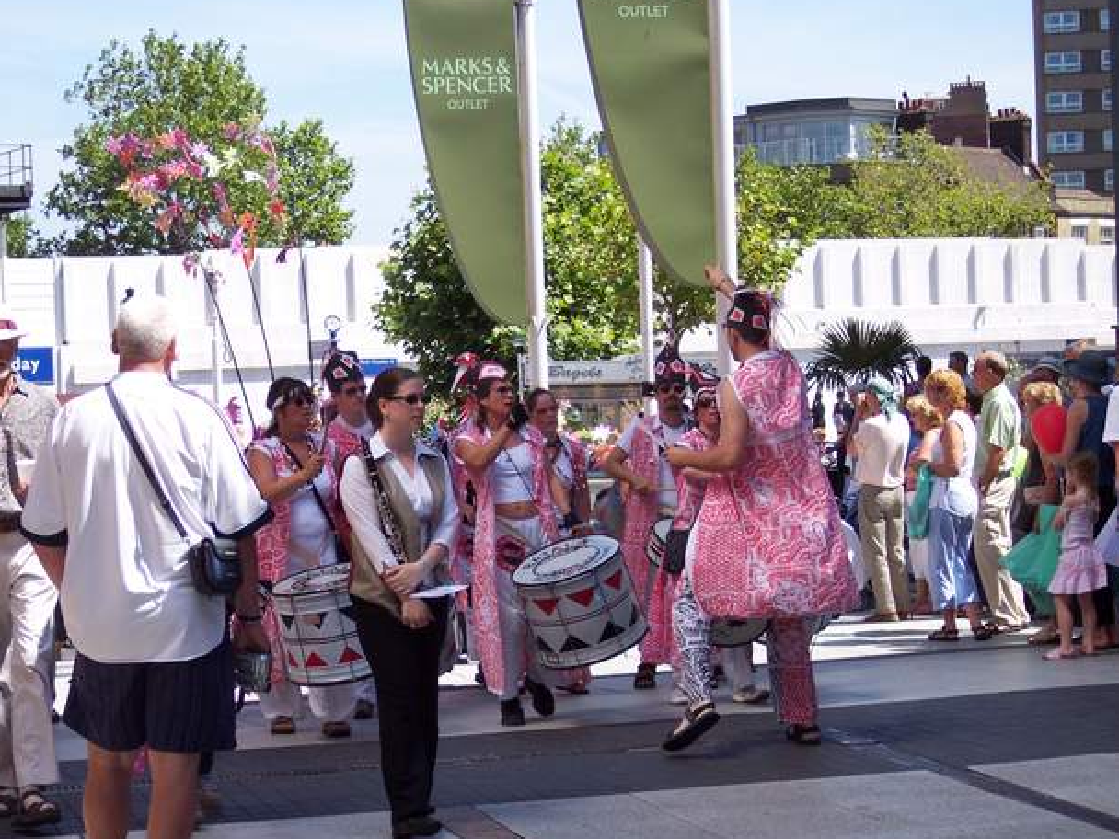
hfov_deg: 24.4
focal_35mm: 80
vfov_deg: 18.4
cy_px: 418
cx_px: 556
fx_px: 2586
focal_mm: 16
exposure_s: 1/700
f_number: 3.8
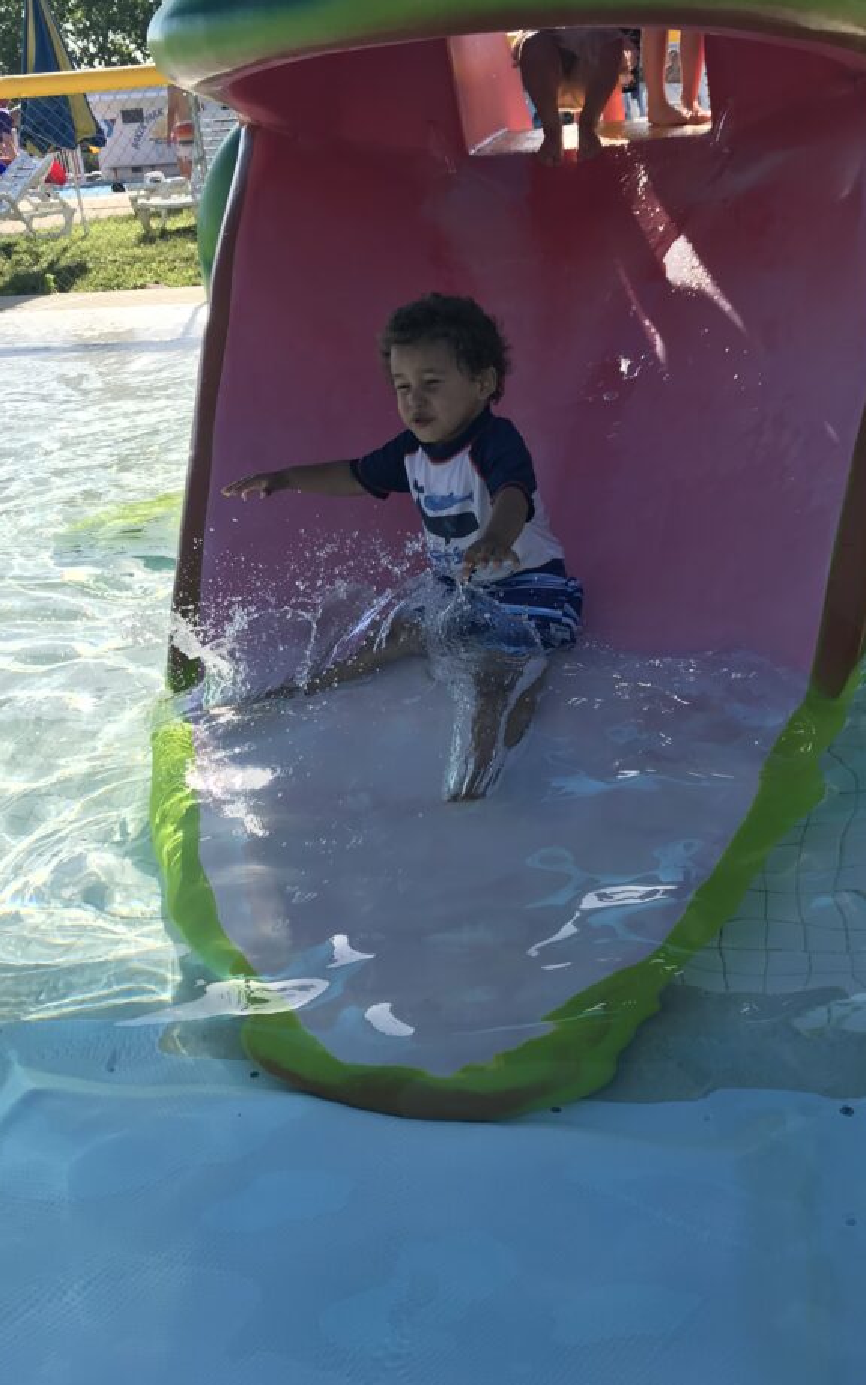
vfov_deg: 58.1
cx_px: 517
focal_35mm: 33
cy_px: 650
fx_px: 1246
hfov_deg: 38.2
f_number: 1.8
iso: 20
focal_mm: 3.99
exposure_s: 1/812
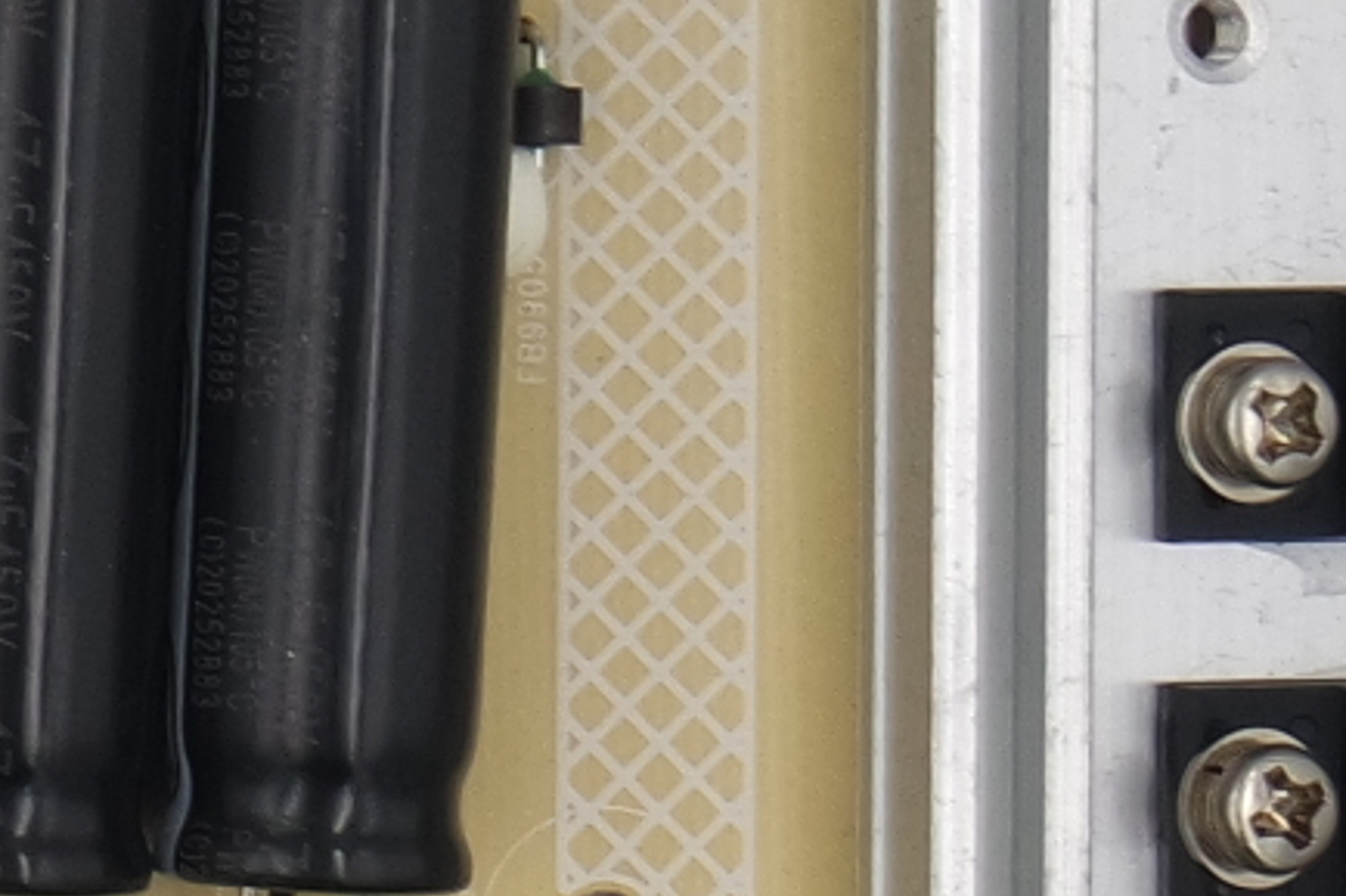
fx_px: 12296
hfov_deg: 6.2
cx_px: -521
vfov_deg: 4.2
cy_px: 744
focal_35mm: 329
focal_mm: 18
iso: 160
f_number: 5
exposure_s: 1/125
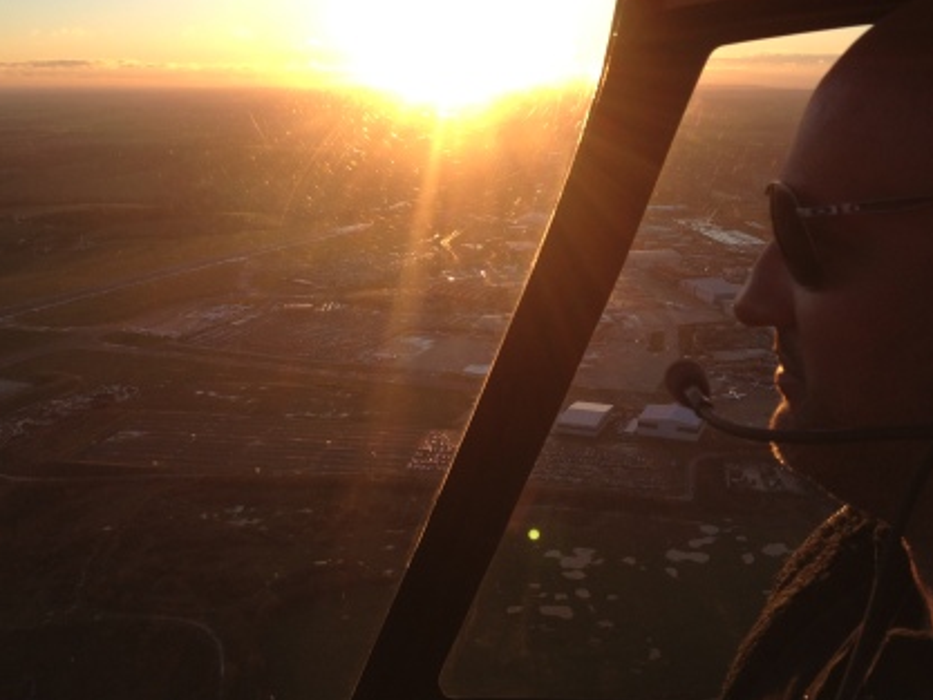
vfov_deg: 33.5
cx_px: 501
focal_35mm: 43
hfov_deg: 43.8
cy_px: 286
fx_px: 1159
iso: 64
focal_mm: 4.28
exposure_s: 1/484
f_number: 2.4
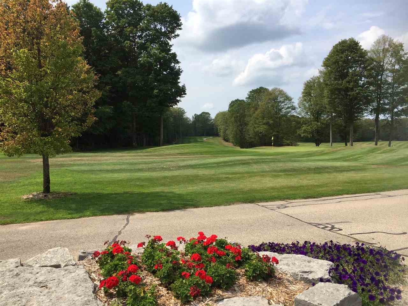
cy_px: 153
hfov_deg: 61.7
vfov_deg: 48.2
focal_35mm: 29
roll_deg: +1.4
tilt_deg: -2.7
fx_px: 342
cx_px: 204
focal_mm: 4.15
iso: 32
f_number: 2.2
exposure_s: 1/1980
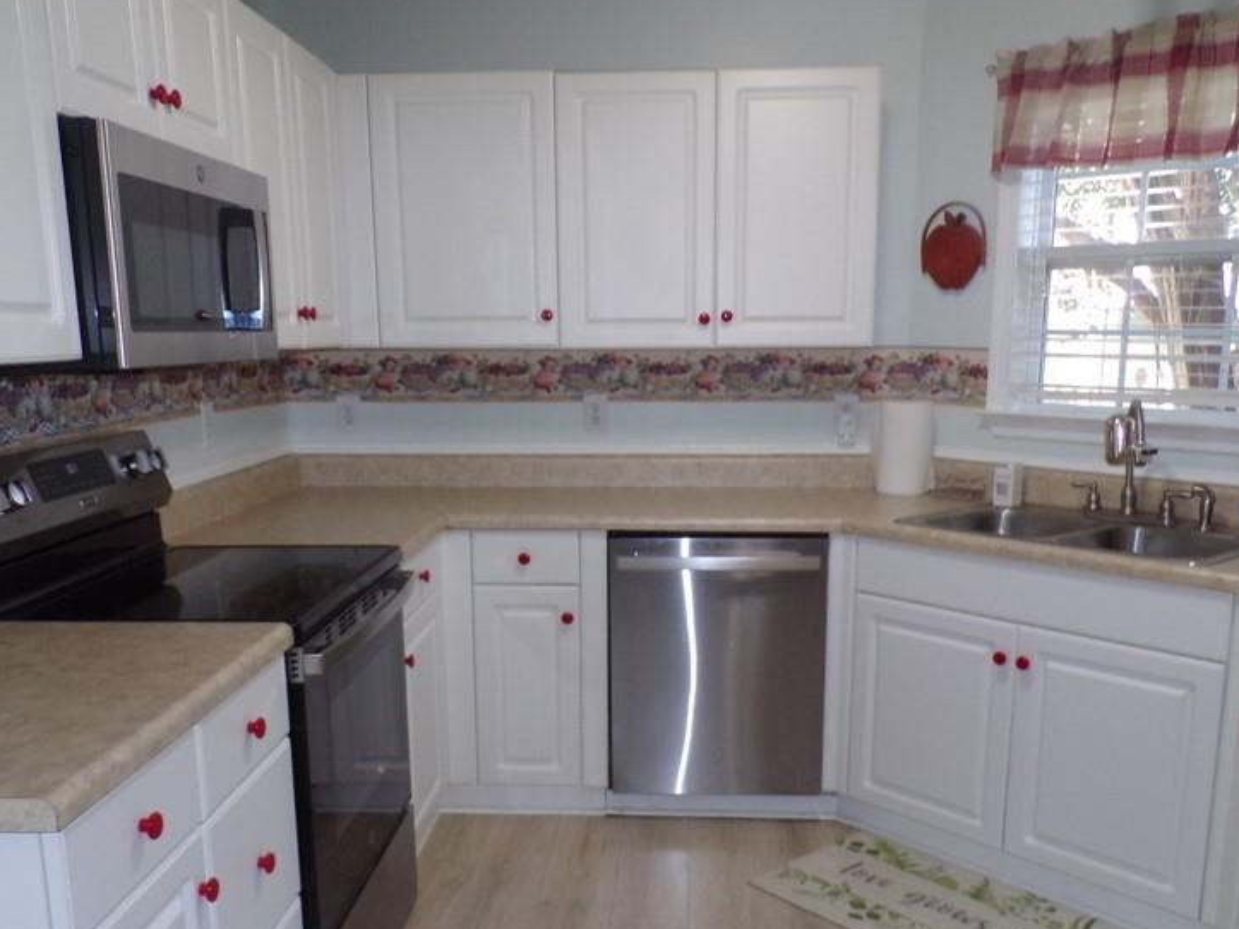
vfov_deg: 41.5
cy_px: 583
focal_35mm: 34
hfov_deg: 54.0
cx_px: 627
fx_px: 1217
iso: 200
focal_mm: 4.3
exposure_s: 1/34
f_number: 3
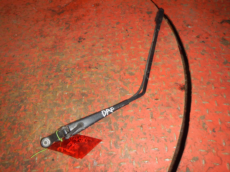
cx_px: 115
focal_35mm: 28
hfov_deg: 63.4
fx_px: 186
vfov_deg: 49.7
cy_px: 86
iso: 200
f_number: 3.9
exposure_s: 1/30
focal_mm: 5
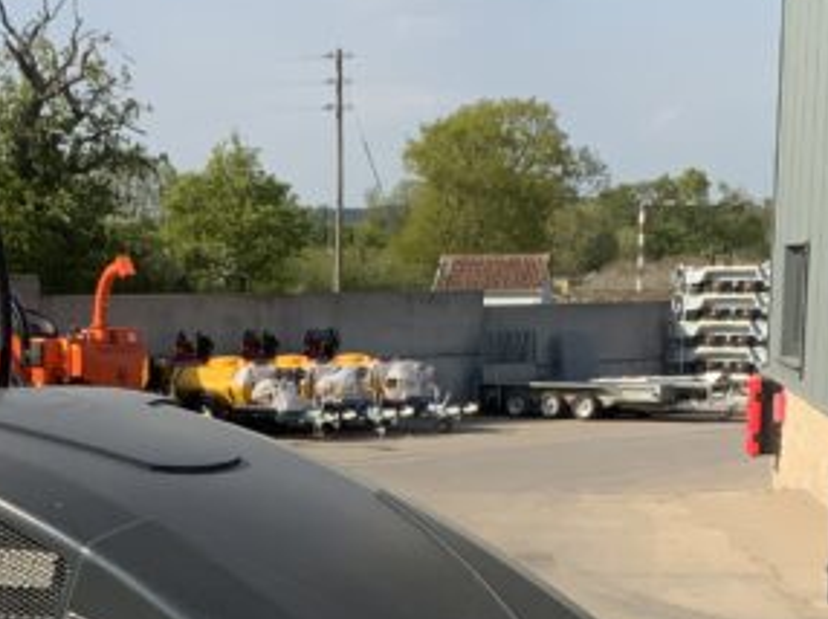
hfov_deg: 18.8
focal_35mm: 104
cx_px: 206
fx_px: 2486
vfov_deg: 13.9
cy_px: 697
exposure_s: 1/1786
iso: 16
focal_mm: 3
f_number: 1.8
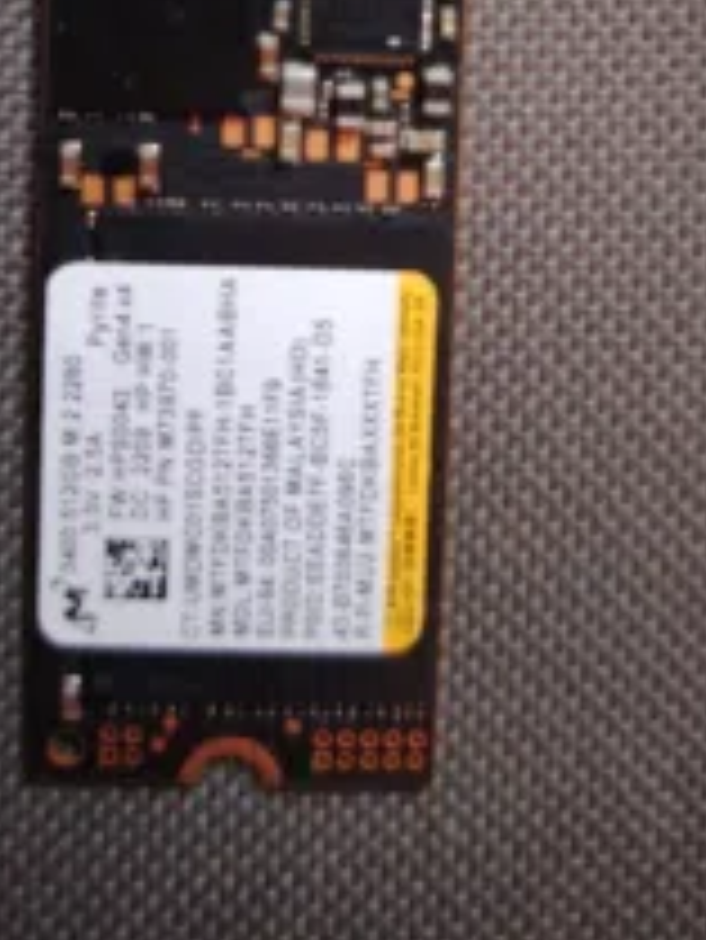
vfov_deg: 37.8
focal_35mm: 46
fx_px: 1250
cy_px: 54
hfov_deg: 31.5
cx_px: 337
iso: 7040
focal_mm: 5.25
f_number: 1.75
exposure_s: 1/16.7
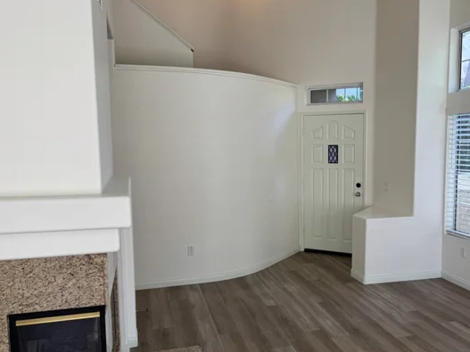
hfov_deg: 53.4
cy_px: 184
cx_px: 293
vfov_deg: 41.8
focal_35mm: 34
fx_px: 462
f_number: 1.78
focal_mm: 6.76
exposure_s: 1/120
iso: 80
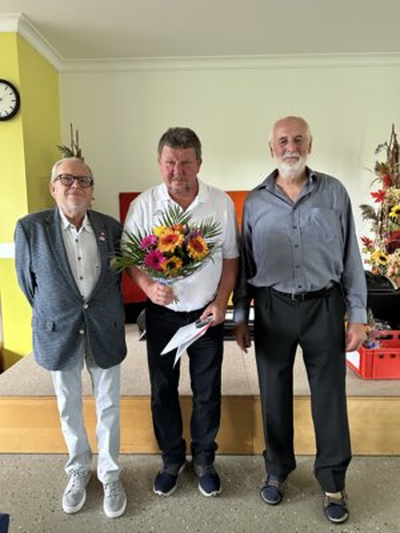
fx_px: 370
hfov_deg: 56.8
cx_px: 200
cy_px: 266
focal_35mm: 24
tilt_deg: -5.6
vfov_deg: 71.6
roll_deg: +0.0
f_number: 1.78
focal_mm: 6.86
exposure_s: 1/60
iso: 800
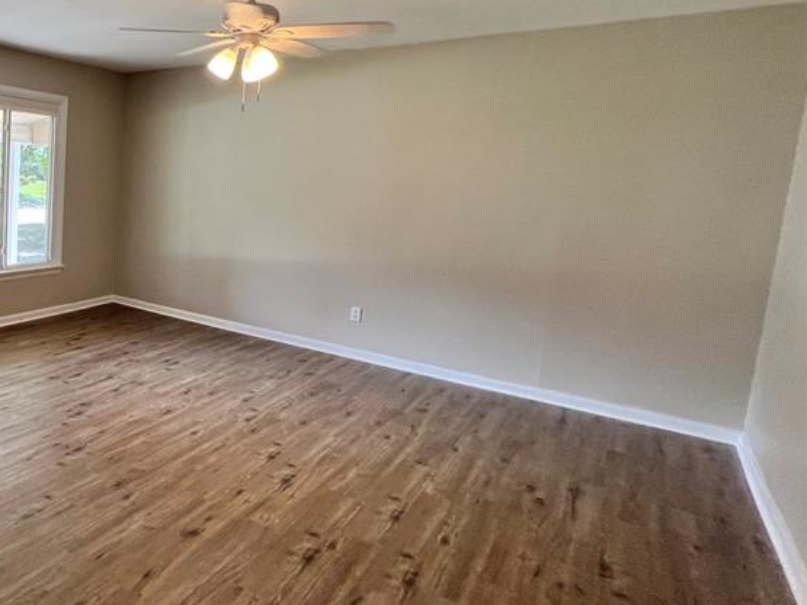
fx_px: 559
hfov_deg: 59.6
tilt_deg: -7.7
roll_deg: -2.4
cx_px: 64
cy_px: 249
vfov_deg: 56.5
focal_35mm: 24
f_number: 1.8
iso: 125
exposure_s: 1/120
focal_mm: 1.57
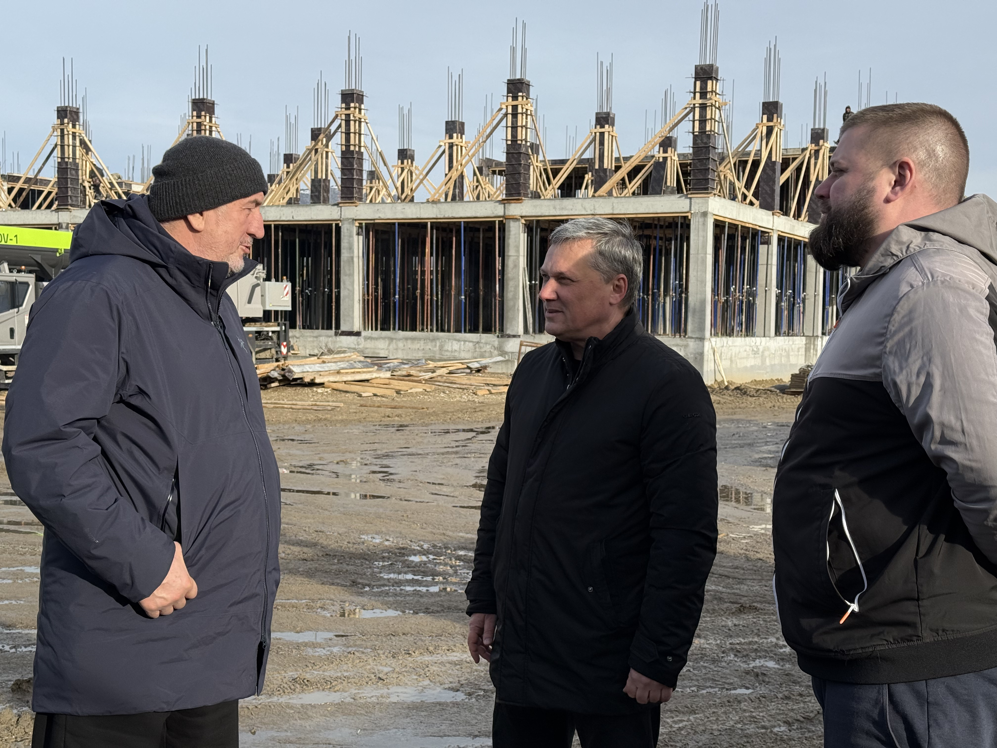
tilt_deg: -1.4
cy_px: 374
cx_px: 498
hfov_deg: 39.7
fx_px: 1382
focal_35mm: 48
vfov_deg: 30.3
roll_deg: -0.9
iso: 64
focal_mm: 6.76
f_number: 1.78
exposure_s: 1/2667
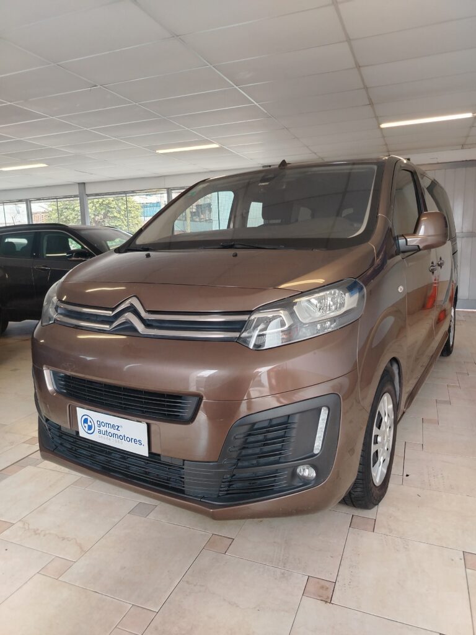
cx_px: 238
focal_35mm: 24
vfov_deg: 71.6
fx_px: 440
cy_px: 318
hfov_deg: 56.8
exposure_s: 1/50
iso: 378
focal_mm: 5.25
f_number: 1.75
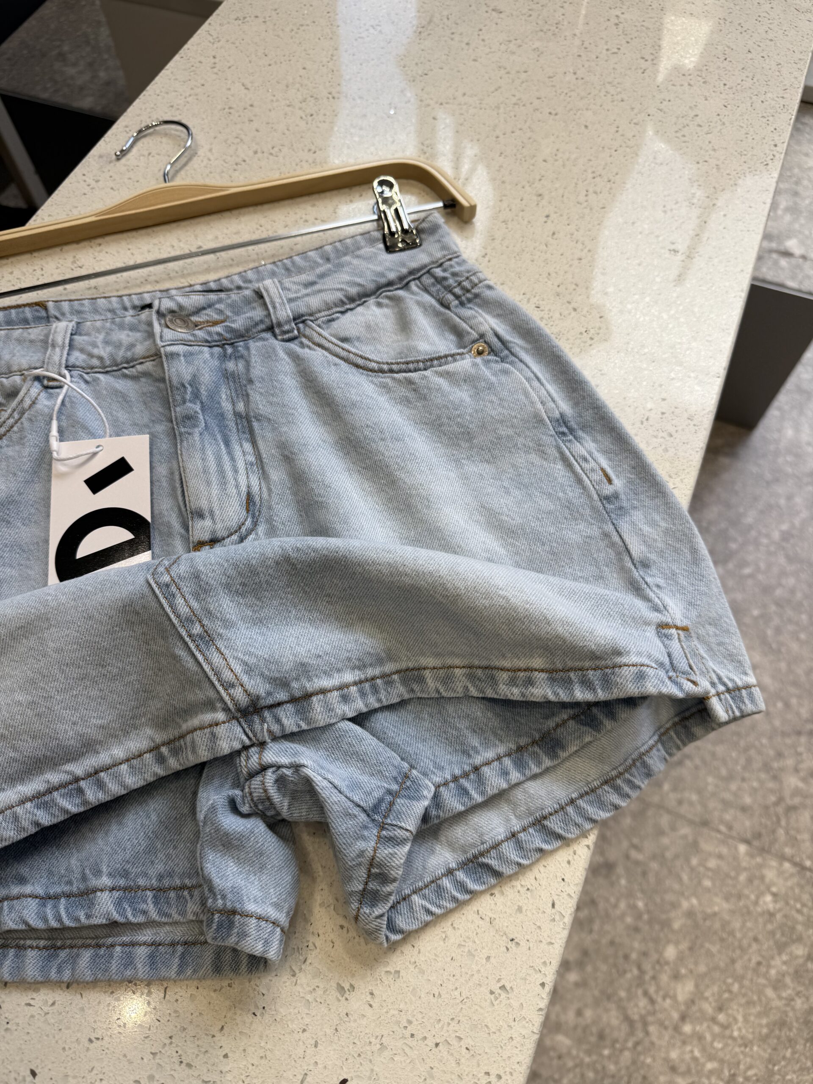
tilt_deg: -62.6
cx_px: 406
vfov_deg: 71.6
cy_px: 542
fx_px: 752
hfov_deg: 56.8
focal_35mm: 24
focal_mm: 6.76
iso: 80
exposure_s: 1/735
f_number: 1.78
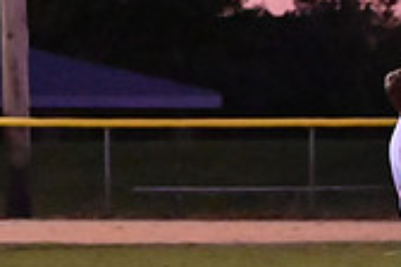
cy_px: 111
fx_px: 6026
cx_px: 594
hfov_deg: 3.8
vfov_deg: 2.5
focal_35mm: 541
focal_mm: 105
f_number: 4
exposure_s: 1/1000
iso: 6400
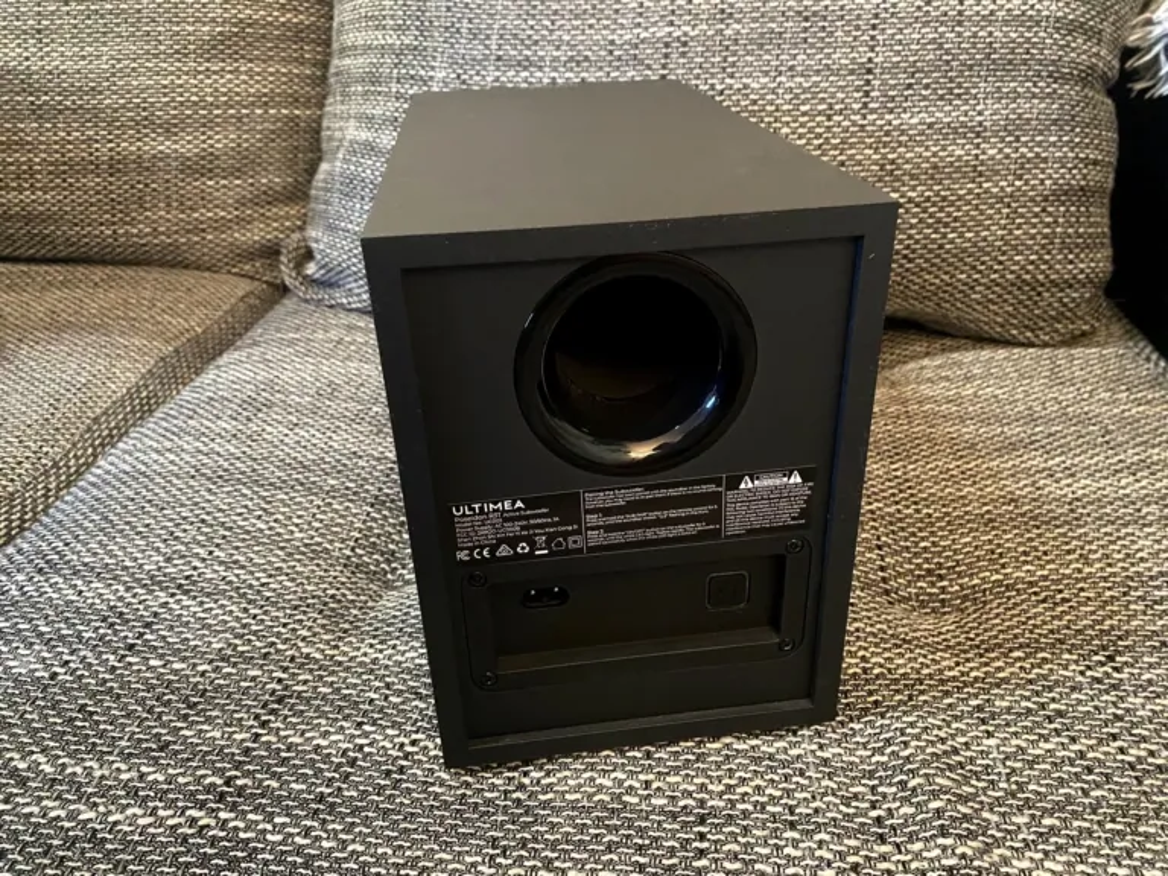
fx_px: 877
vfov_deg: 53.1
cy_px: 438
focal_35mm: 26
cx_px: 584
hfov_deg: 67.3
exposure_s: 1/25
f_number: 1.8
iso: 640
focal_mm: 4.25
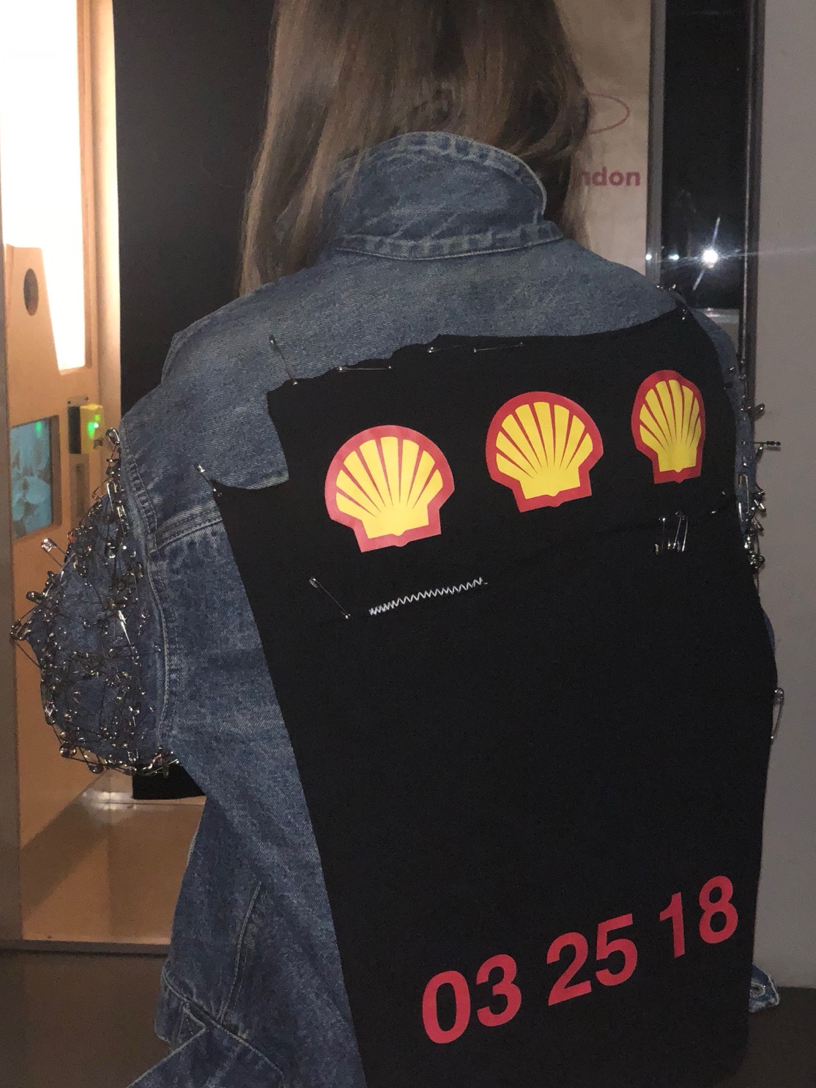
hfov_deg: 23.3
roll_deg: -1.3
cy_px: 540
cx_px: 477
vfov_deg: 30.7
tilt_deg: -7.9
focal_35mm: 63
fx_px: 1981
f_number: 2.4
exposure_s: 1/33
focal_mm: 6
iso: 250
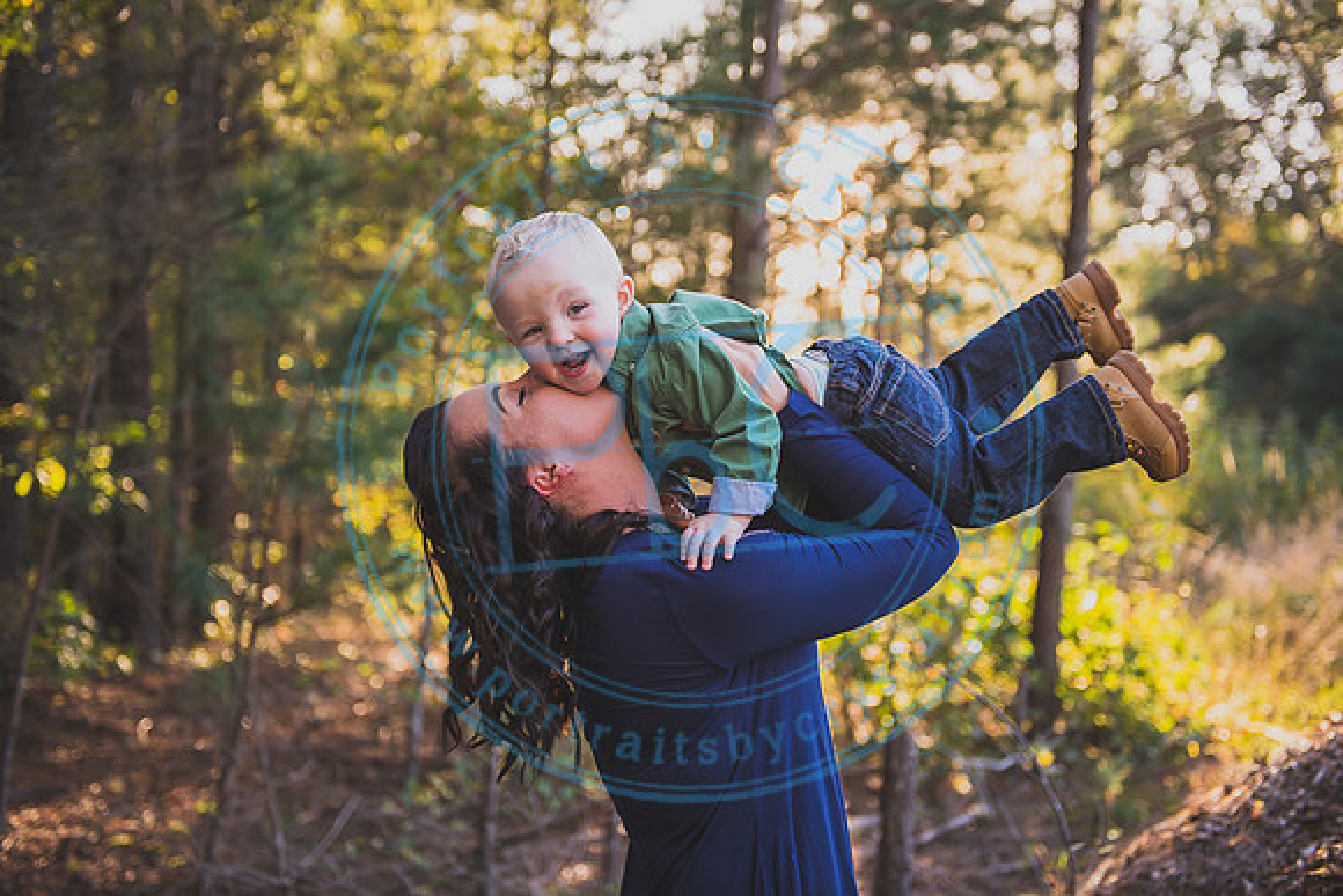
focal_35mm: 48
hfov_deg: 41.1
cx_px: 672
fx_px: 1791
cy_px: 448
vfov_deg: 28.1
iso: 200
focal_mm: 48
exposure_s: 1/200
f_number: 2.8
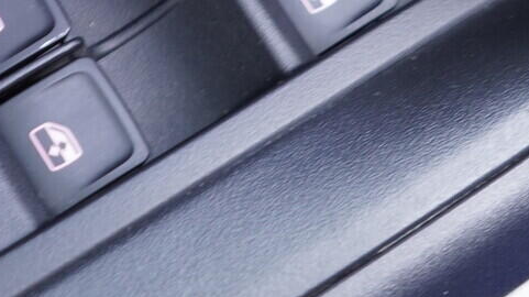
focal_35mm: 113
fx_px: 1584
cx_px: 273
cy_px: -97
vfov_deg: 10.5
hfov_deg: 19.0
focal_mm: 24
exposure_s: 1/40
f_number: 2.8
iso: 500
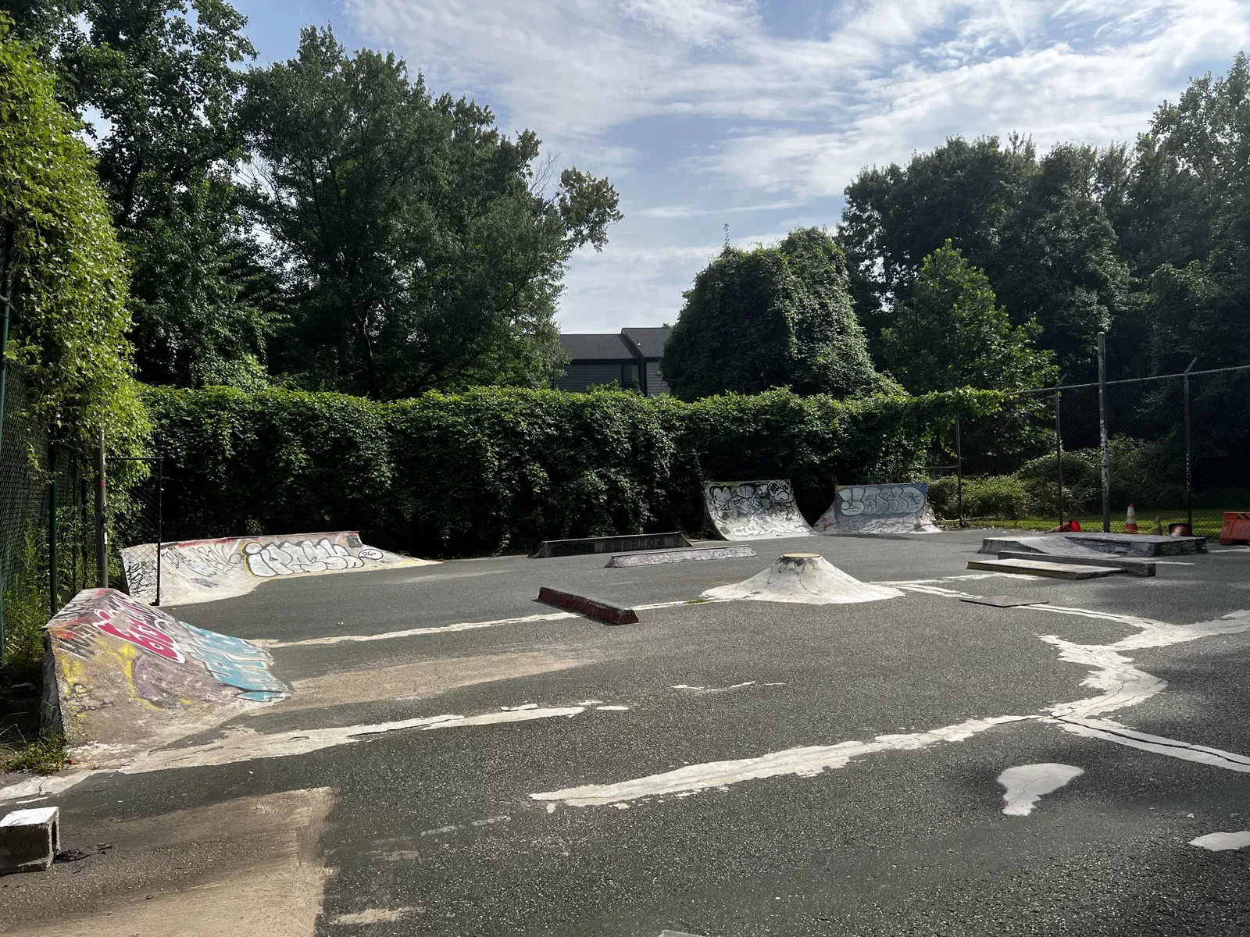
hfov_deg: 67.3
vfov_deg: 53.1
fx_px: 939
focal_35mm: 26
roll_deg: +1.9
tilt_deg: +0.0
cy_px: 468
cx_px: 625
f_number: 1.5
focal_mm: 5.7
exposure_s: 1/3968
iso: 50
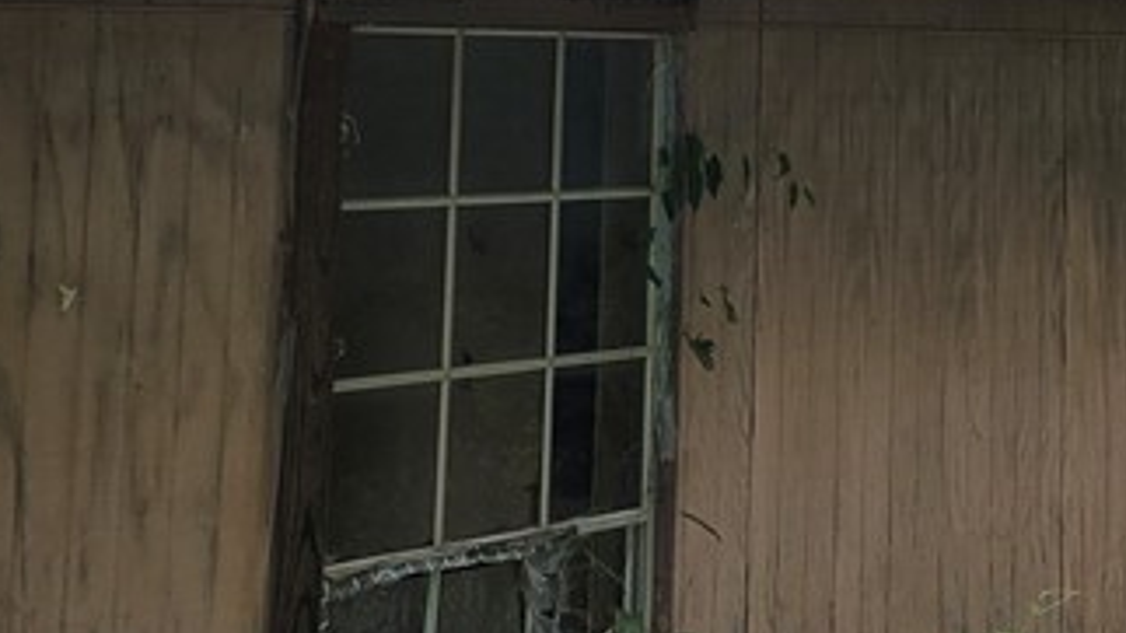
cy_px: -220
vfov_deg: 12.9
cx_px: 1095
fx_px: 2687
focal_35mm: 90
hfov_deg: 22.8
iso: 40
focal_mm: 5.4
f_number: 1.8
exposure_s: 1/838
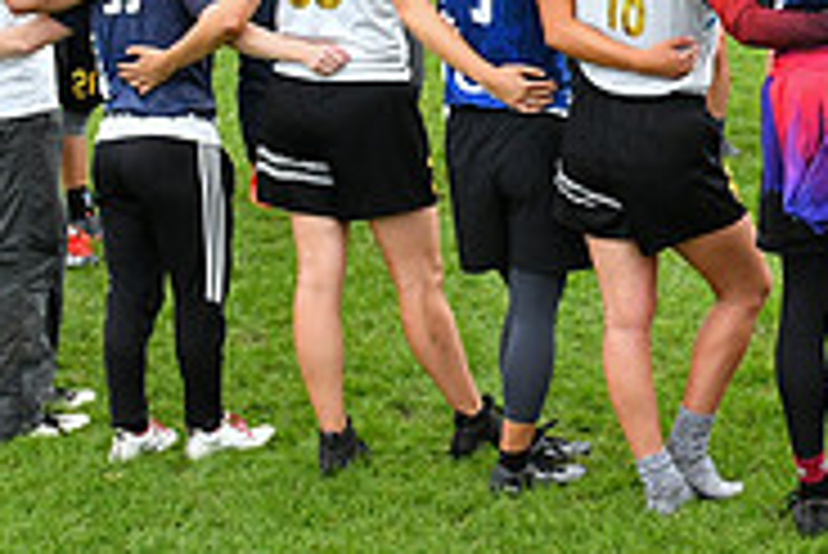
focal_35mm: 104
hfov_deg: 18.2
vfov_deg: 13.0
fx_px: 2394
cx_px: 1102
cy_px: -25
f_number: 7.1
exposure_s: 1/1600
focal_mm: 22
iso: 1600
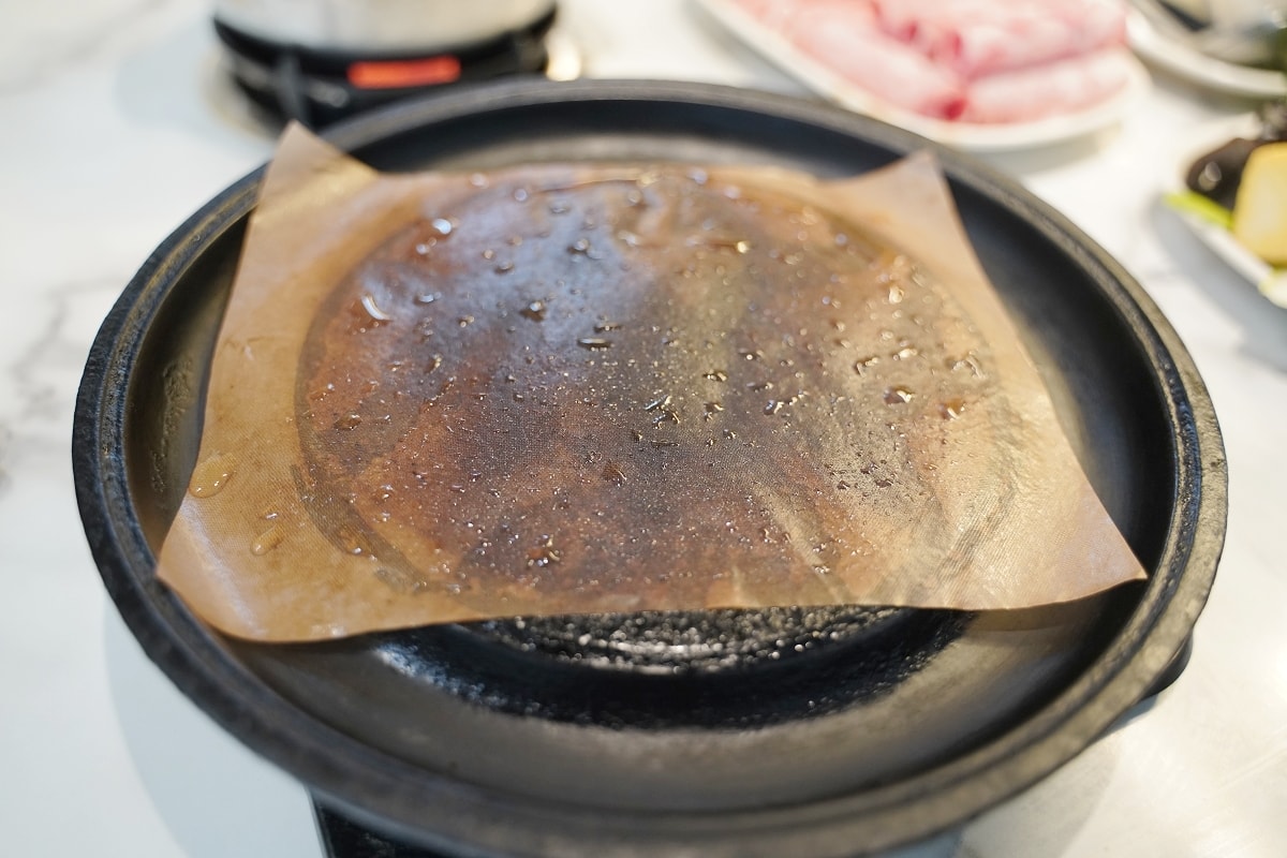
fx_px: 1001
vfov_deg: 46.4
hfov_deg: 65.5
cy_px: 429
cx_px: 644
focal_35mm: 28
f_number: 2.8
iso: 1600
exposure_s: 1/60
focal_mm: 28
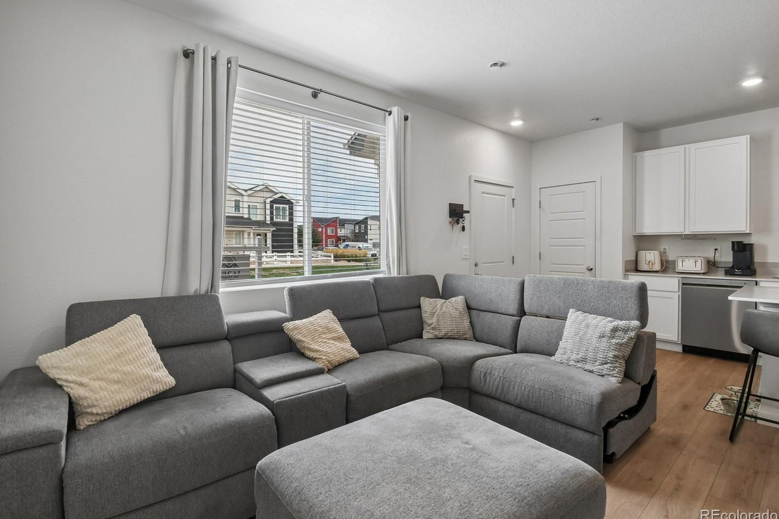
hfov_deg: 96.7
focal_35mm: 16
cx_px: 369
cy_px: 249
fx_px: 346
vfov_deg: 73.7
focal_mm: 10
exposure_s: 1/50
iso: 400
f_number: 11
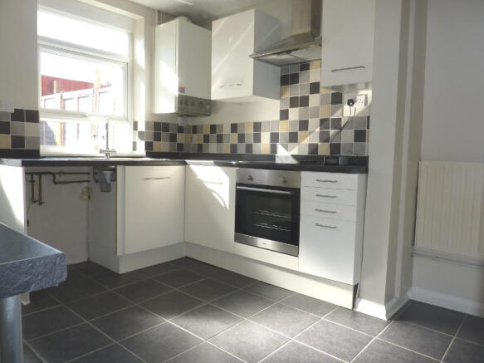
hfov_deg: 69.4
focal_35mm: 25
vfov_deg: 54.9
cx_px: 242
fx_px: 349
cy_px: 182
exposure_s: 1/125
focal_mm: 4.1
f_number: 3.5
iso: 100
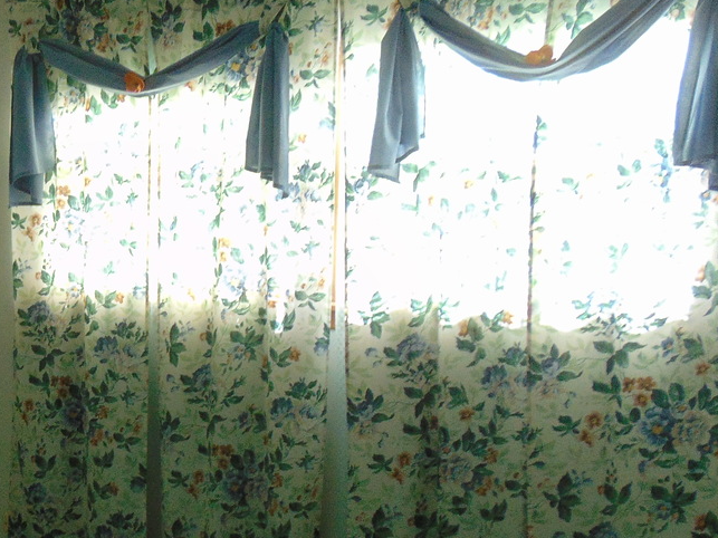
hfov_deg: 32.7
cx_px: 77
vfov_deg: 25.6
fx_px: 1161
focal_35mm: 56
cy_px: 435
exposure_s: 1/30
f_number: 3
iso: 100
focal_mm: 4.5
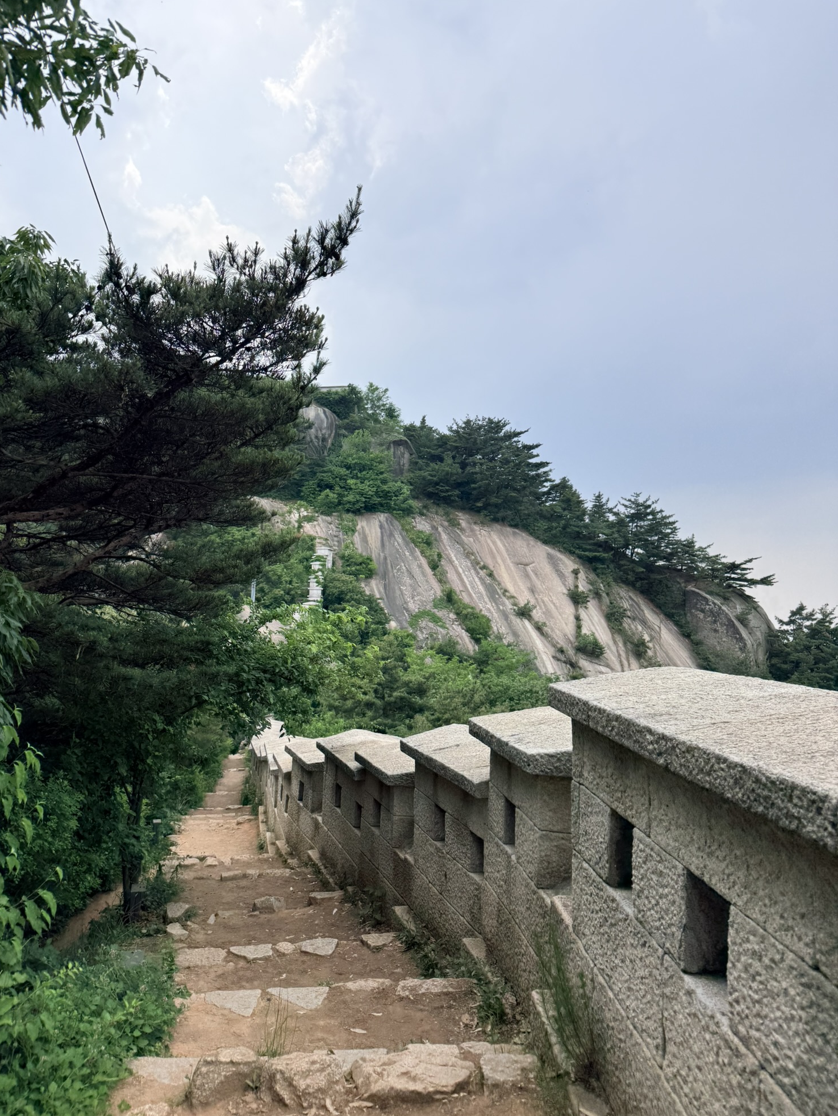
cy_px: 560
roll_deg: +2.6
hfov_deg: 54.9
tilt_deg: +3.3
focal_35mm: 25
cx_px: 402
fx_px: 807
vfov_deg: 69.4
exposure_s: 1/3953
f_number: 1.78
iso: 80
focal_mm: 6.76
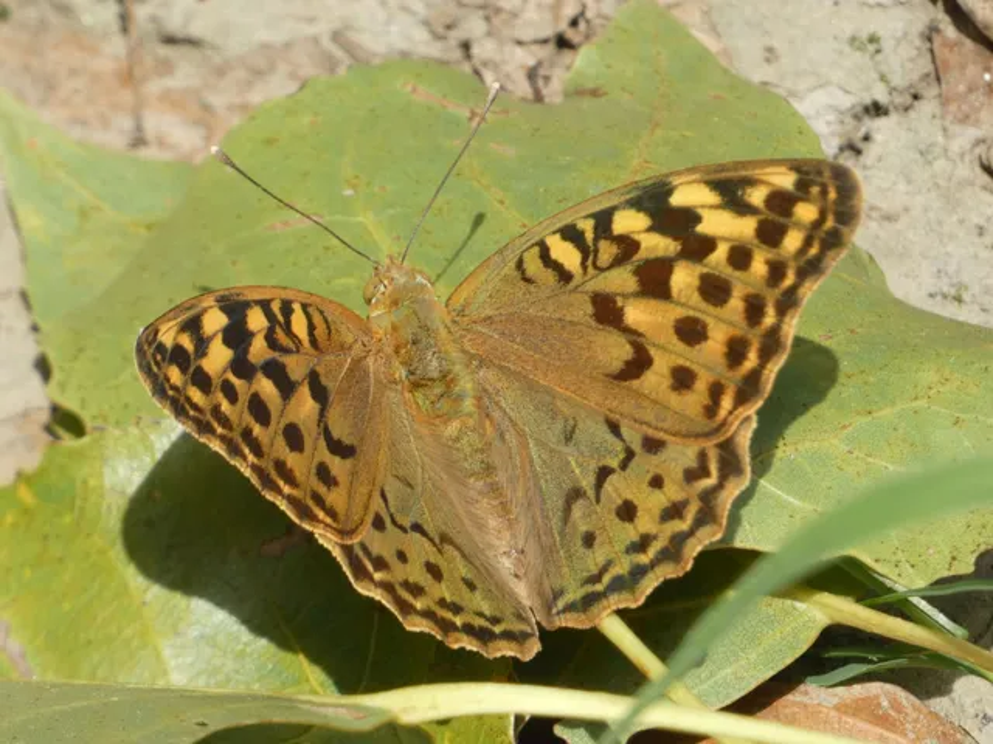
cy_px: 372
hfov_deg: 3.2
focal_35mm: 622
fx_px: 17843
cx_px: 496
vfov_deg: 2.4
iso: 80
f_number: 5.6
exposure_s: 1/125
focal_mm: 111.5
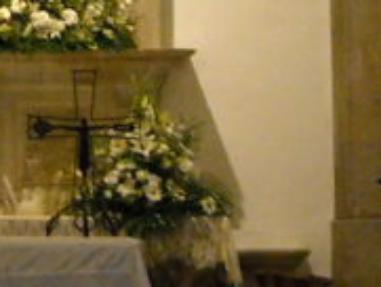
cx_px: 31
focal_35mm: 180
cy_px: -89
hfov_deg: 10.9
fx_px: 1982
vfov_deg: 8.1
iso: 400
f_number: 2.8
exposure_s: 1/14
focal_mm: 5.7
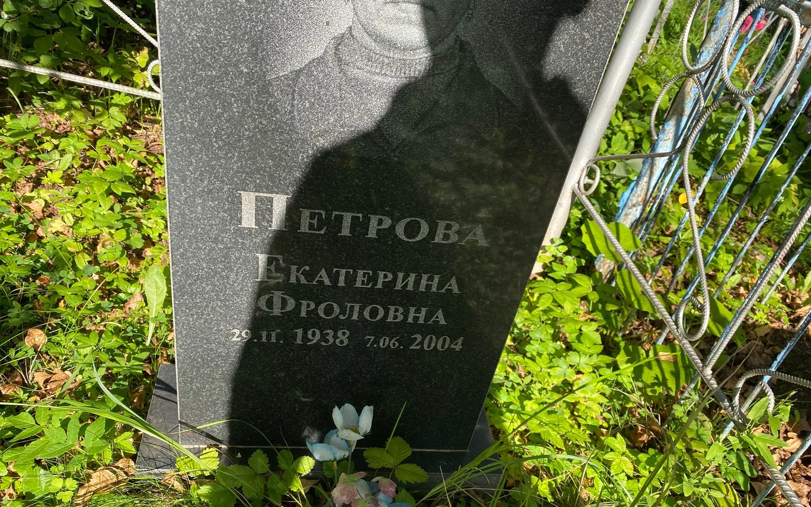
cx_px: 387
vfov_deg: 42.8
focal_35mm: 29
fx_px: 641
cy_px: 315
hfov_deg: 64.6
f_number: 1.8
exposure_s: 1/752
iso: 32
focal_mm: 4.25
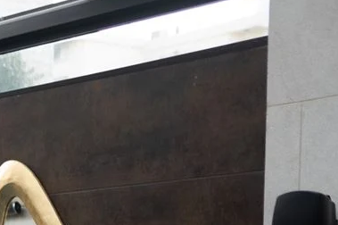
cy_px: 431
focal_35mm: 149
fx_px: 1398
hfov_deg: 12.2
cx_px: -347
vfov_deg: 8.7
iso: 64
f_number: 1.4
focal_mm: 35
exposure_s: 1/160
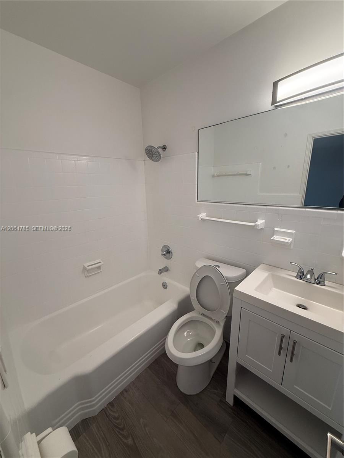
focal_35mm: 14
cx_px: 172
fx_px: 186
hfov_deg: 85.7
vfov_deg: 102.1
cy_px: 229
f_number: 2.2
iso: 160
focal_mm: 2.22
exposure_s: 1/120
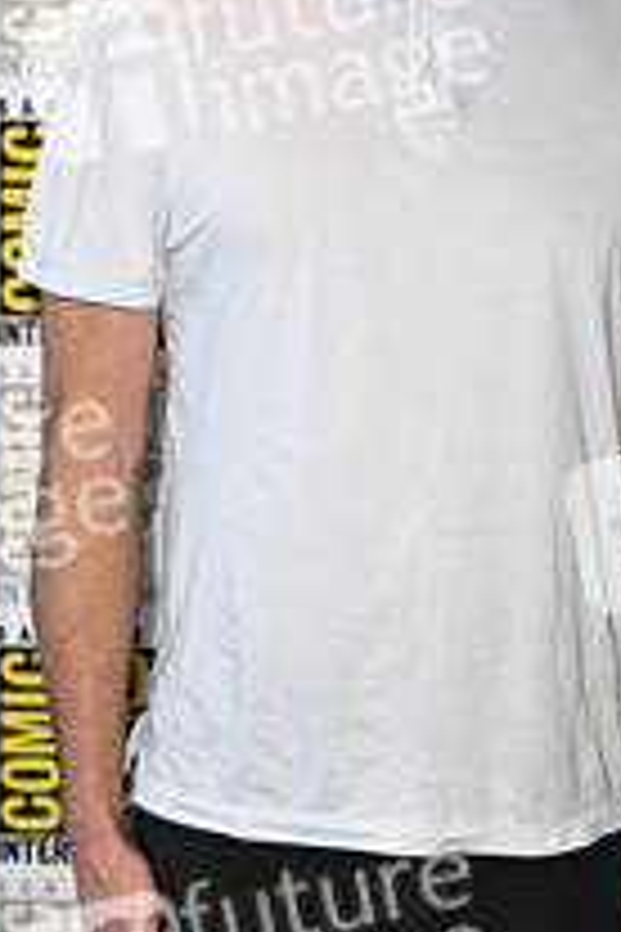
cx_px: 387
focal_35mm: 108
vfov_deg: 18.8
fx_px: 2794
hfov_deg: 12.7
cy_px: 284
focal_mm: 56
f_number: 4.5
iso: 1250
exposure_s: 1/250
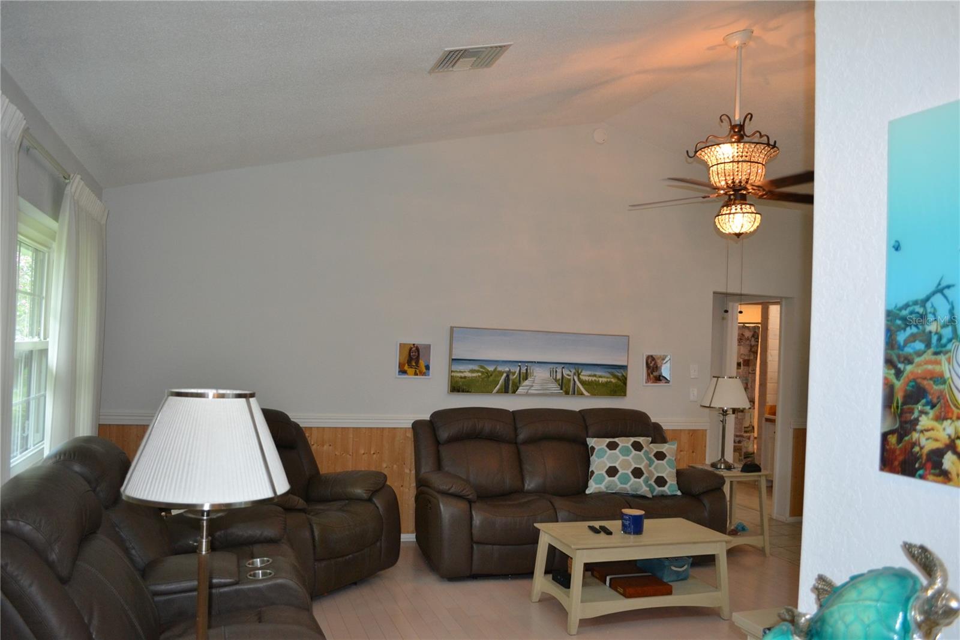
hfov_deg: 67.4
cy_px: 320
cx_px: 480
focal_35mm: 27
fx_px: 720
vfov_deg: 47.9
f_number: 3.5
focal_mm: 18
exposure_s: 1/60
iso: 720
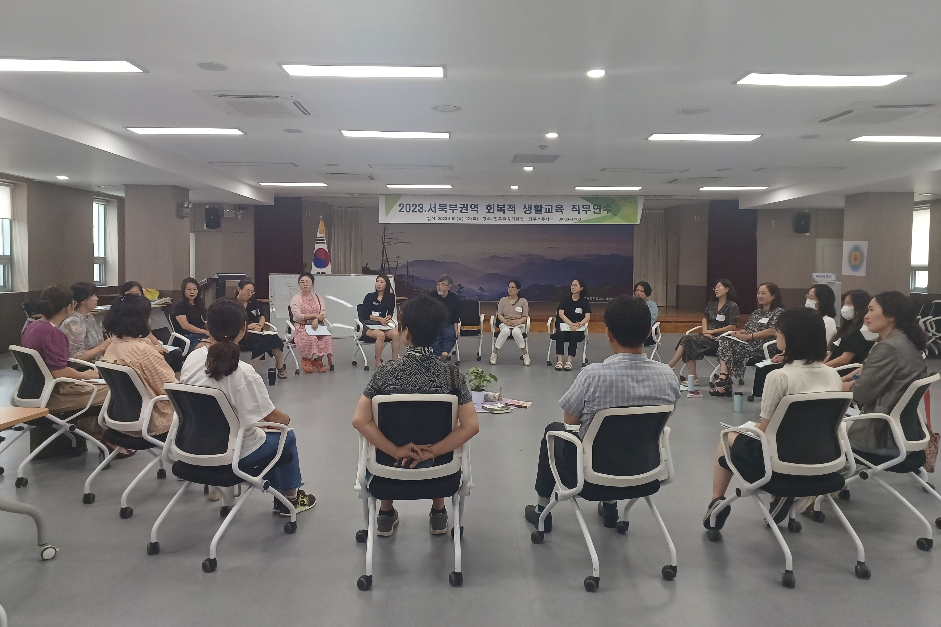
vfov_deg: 53.1
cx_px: 469
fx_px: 627
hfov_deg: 73.7
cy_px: 284
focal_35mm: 24
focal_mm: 5.06
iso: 160
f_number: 1.8
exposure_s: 1/60
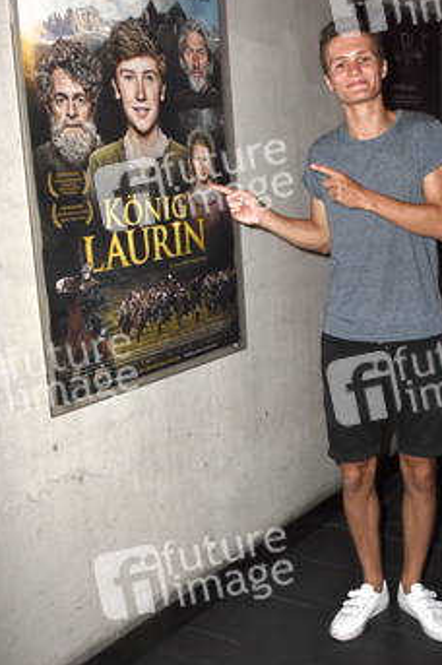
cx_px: 250
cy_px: 283
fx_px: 775
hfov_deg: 31.8
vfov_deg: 46.3
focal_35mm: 42
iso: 1600
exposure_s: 1/125
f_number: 5.6
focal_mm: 24
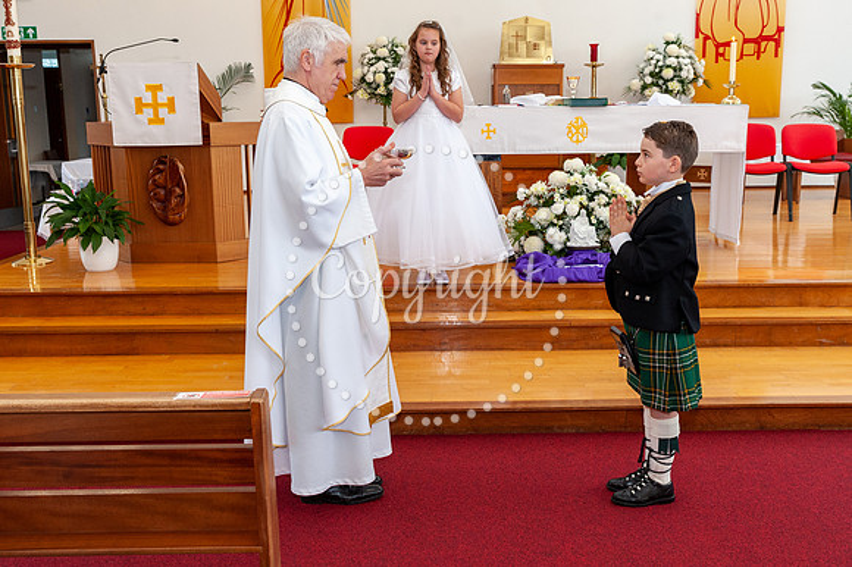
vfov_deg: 33.8
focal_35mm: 39
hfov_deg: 49.0
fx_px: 934
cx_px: 453
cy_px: 267
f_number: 5.6
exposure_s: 1/80
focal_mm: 35
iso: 1250
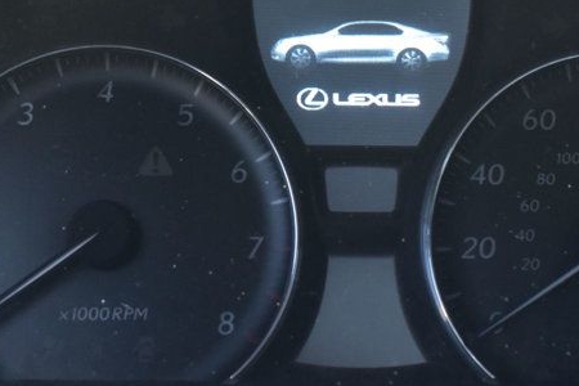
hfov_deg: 22.1
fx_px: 1482
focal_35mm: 92
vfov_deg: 14.7
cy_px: 313
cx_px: 363
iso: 1000
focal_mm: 27
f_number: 6.3
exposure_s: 1/15
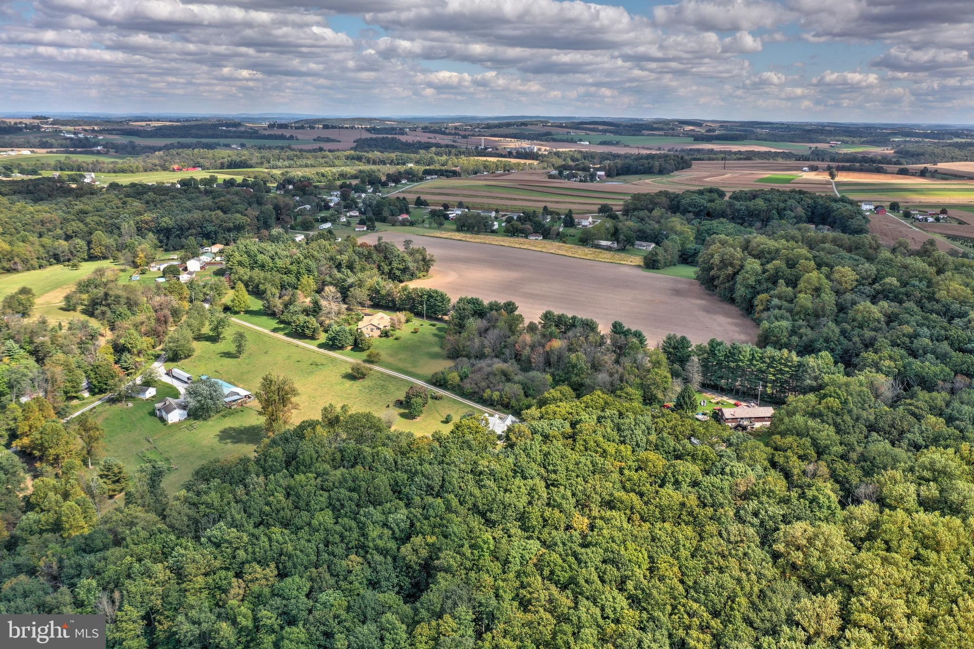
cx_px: 487
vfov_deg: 46.4
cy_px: 324
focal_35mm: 28
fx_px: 757
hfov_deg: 65.5
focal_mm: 10.3
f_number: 5.6
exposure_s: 1/400
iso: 100
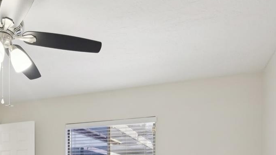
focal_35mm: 37
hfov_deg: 52.7
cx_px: 87
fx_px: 271
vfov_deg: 28.5
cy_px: 178
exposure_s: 1/25
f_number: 8
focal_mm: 15
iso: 400
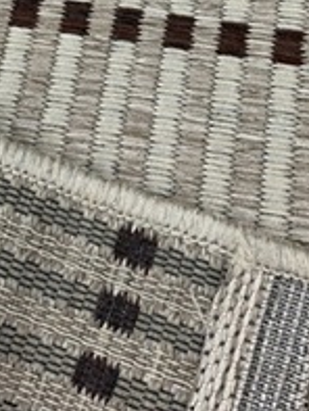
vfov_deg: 27.9
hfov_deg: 22.5
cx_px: 104
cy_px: -7
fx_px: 773
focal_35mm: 65
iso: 80
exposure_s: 1/100
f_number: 1.8
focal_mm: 4.25
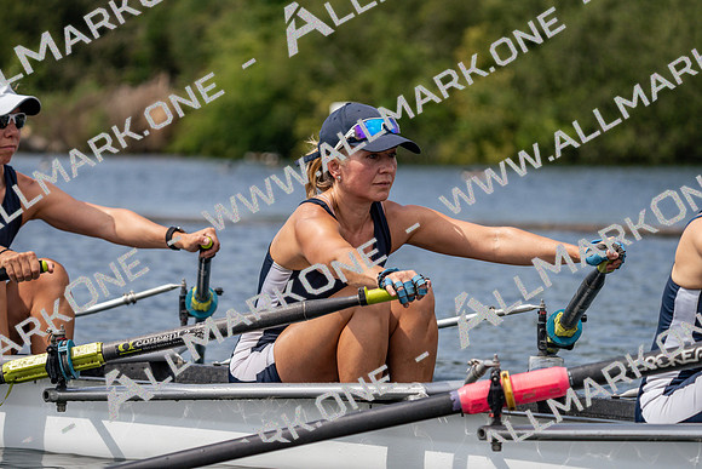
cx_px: 351
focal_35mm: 200
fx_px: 3901
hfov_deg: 10.3
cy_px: 234
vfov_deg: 6.9
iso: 250
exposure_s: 1/1600
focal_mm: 200
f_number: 5.6
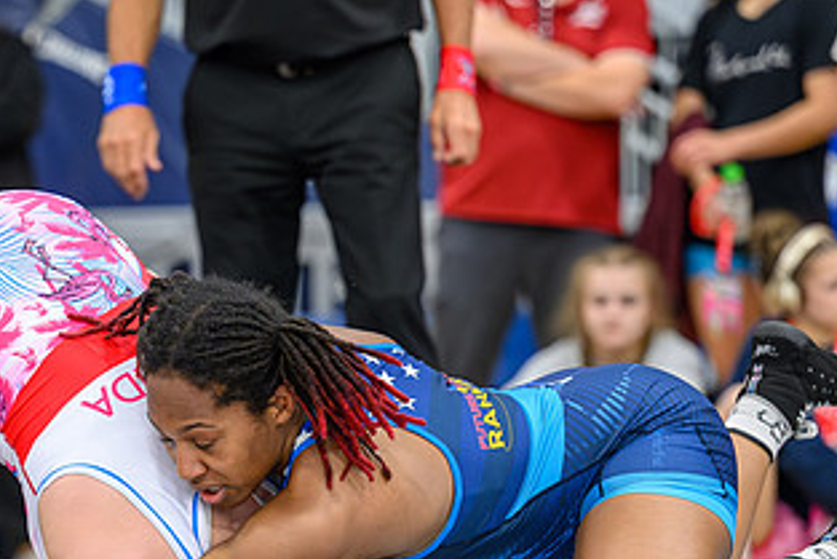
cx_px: 113
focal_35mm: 295
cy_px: 483
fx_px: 6862
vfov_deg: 4.7
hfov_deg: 7.0
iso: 3200
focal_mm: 130
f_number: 2.8
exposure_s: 1/800
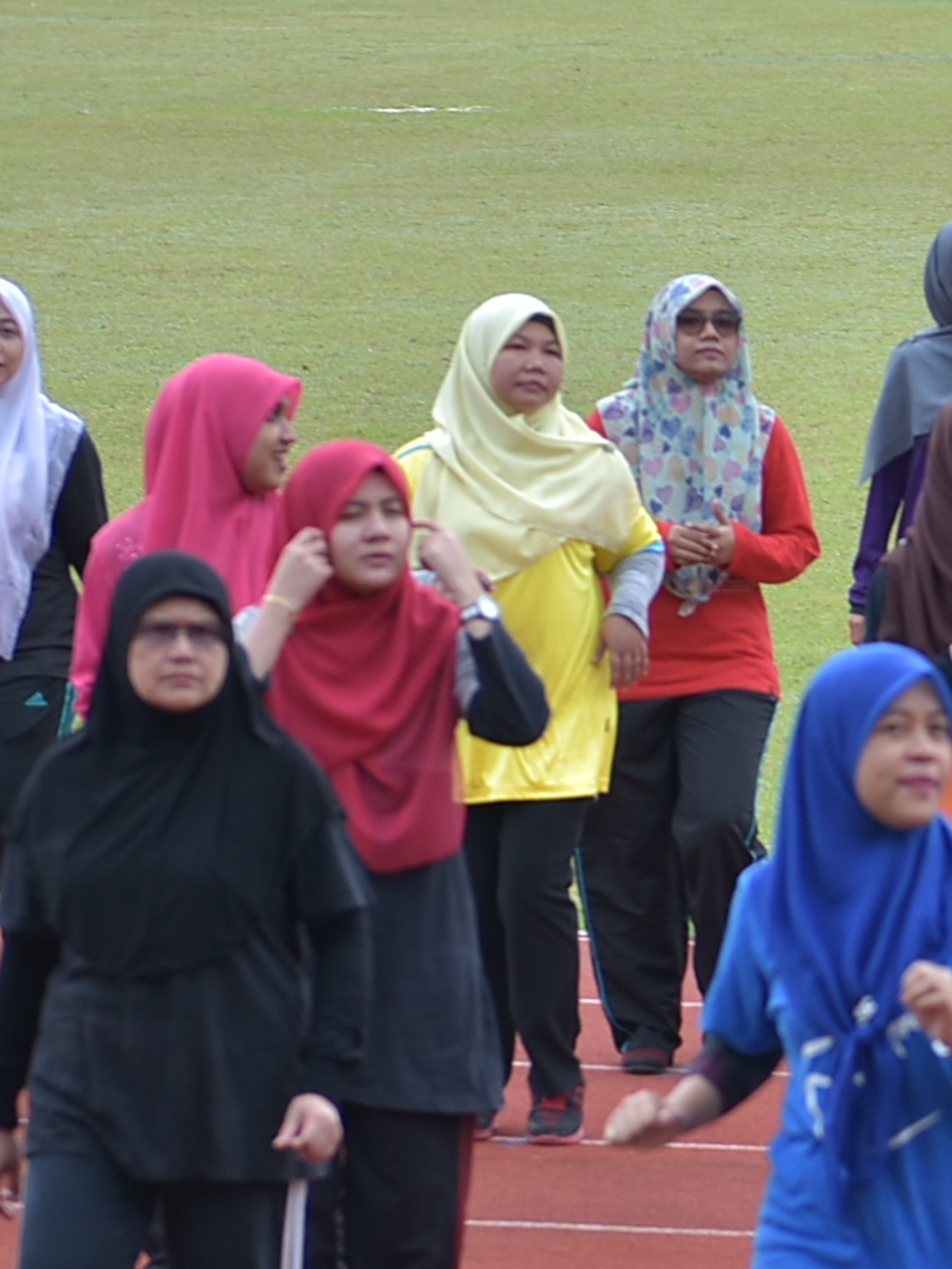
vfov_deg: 6.1
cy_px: 871
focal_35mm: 325
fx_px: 11912
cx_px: 1367
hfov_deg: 4.6
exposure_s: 1/200
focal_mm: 70
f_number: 2.8
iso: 100
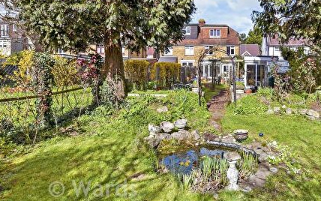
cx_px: 219
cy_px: 69
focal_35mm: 25
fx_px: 219
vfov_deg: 48.6
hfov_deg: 70.0
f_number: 8
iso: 320
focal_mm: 10
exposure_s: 1/1000
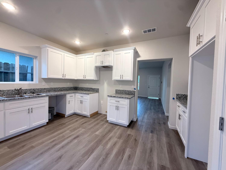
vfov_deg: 85.7
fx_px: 91
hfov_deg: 102.1
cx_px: 113
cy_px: 85
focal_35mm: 14
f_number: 2.2
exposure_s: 1/120
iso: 200
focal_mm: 2.22
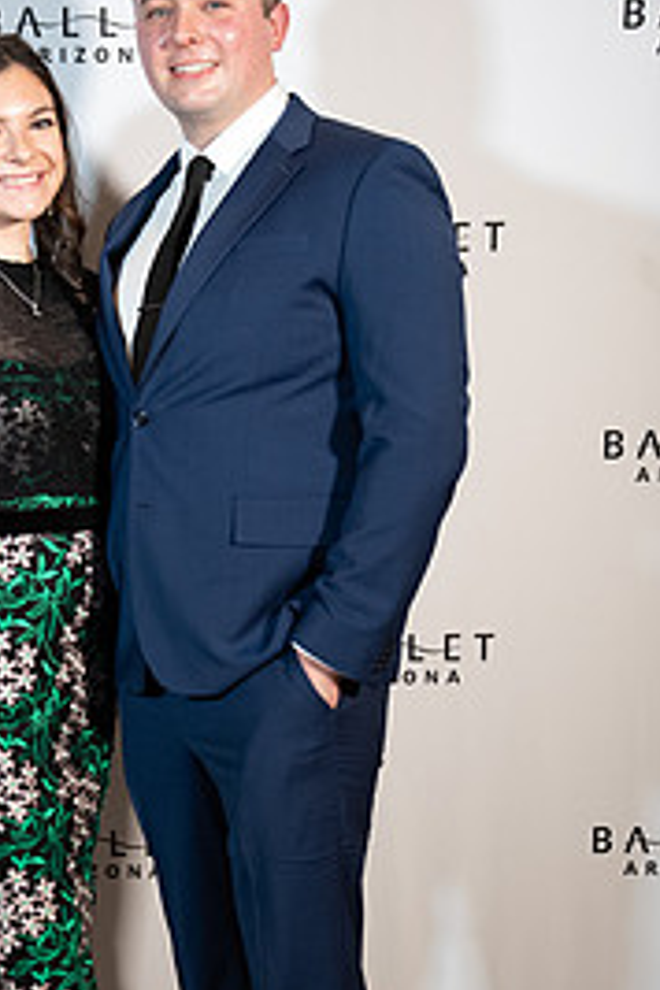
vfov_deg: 26.2
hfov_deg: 17.6
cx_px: 122
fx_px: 2117
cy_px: 653
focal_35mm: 77
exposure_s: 1/200
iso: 1600
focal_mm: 45.7
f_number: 2.8
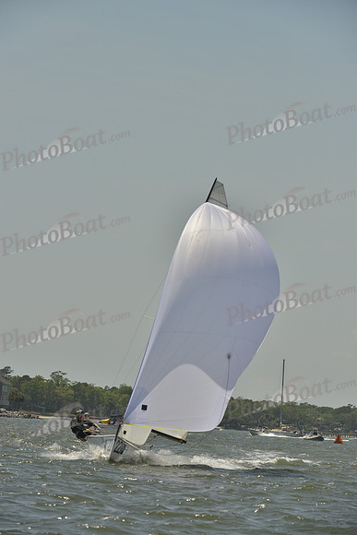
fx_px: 2973
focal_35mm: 200
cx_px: 178
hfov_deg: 6.9
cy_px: 268
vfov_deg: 10.3
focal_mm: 200
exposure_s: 1/1600
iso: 280
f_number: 9
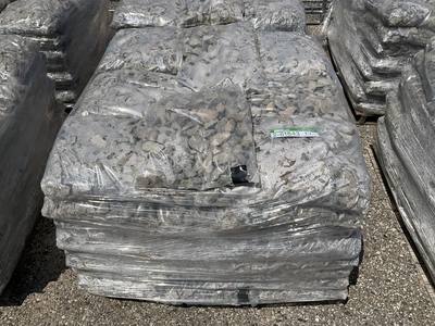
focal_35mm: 29
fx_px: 364
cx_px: 218
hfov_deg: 61.7
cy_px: 163
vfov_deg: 48.2
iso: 25
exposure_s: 1/5814
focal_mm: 3
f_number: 1.8
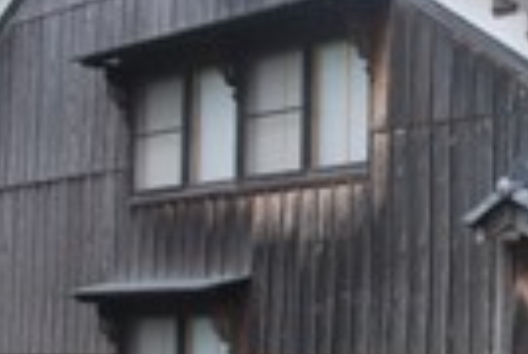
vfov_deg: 11.7
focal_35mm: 118
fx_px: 1735
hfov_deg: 16.6
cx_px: 627
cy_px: 246
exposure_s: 1/80
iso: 100
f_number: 8
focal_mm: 22
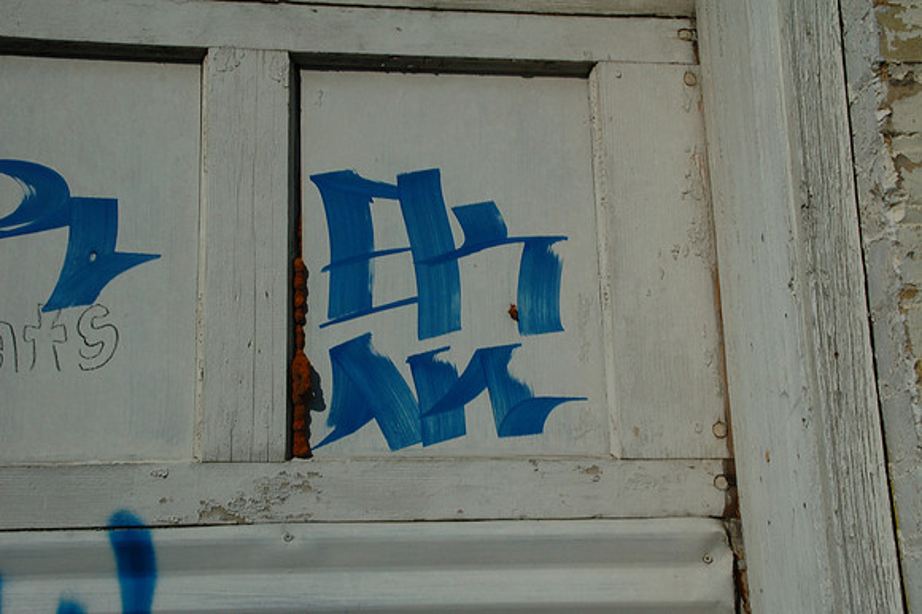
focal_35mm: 57
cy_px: 307
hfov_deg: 35.1
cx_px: 461
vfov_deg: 23.8
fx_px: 1459
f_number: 25
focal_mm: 38
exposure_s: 1/160
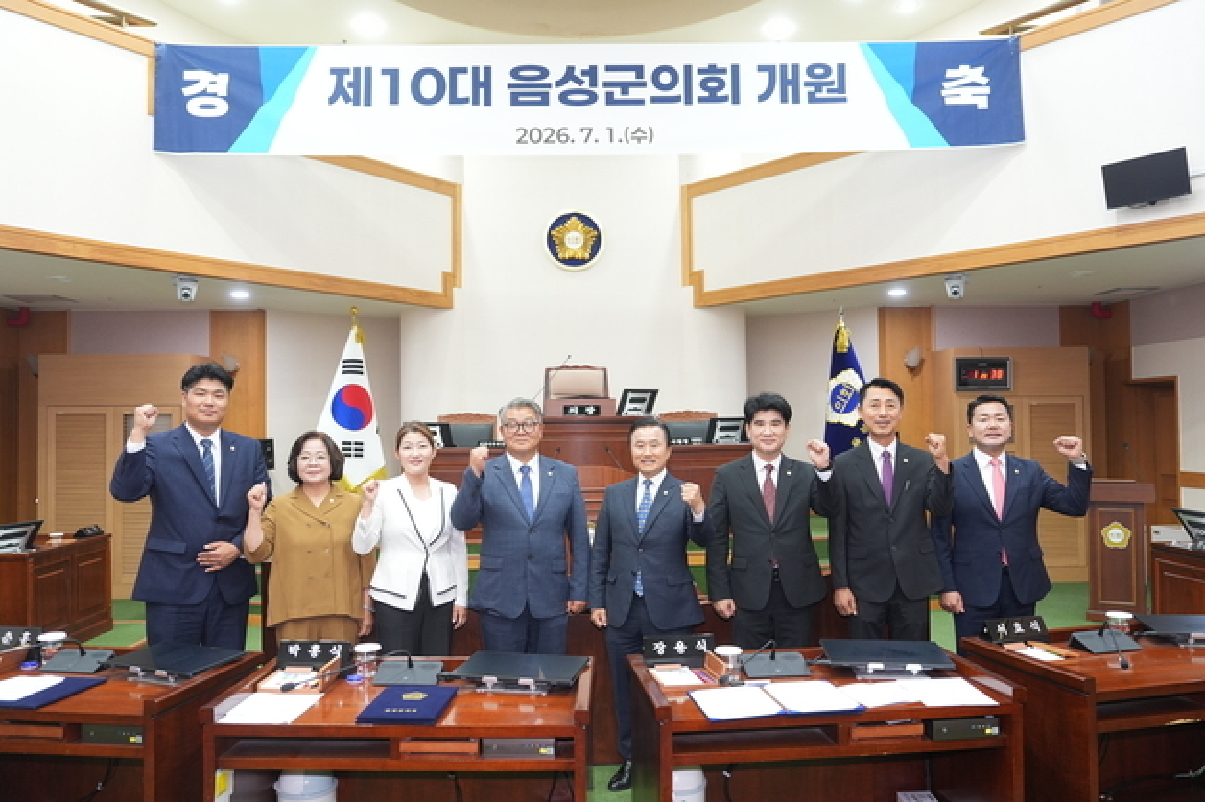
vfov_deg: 46.4
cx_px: 602
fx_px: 937
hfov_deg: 65.5
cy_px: 401
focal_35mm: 28
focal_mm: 28
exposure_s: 1/60
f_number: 2.8
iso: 1250
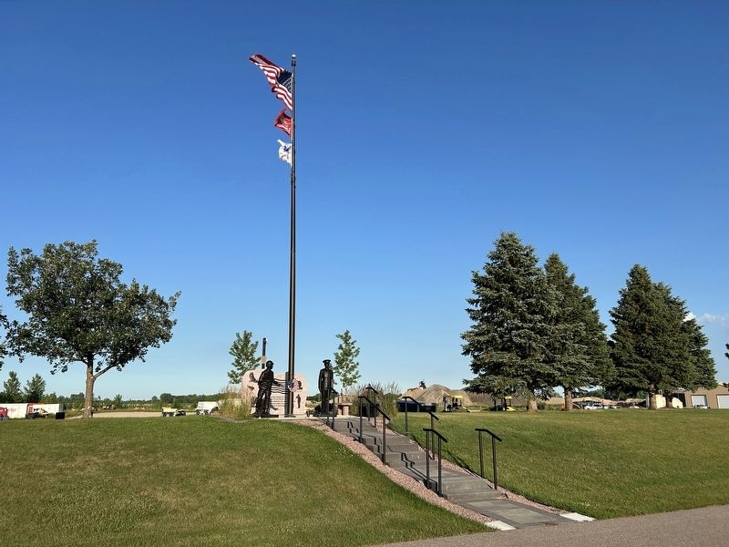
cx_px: 364
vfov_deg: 53.1
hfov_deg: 67.3
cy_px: 274
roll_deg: +0.4
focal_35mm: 26
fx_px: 548
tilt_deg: +12.4
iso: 50
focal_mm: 5.7
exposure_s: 1/3571
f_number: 1.5
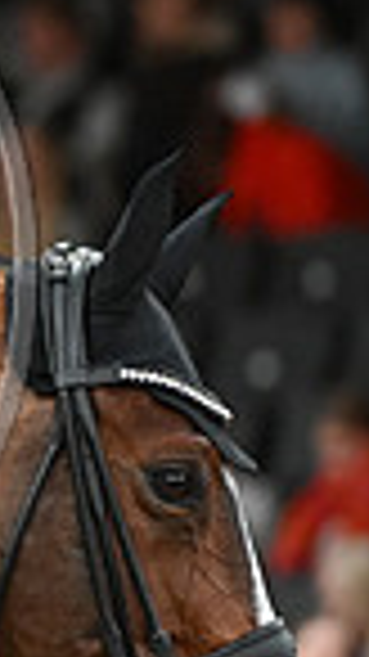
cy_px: 205
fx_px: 19522
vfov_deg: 1.9
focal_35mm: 1121
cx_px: -477
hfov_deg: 1.1
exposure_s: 1/640
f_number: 4
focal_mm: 270
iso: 6400
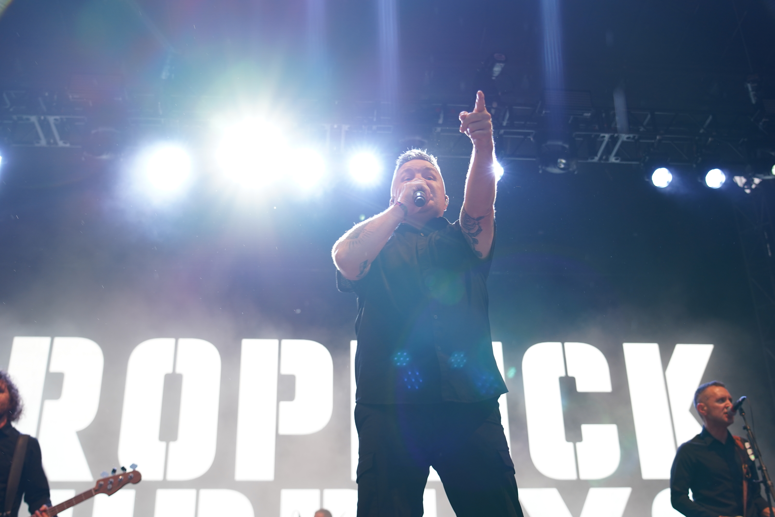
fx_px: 883
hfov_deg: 47.4
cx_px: 388
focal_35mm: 41
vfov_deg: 32.6
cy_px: 258
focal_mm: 41
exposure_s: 1/160
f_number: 4
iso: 640
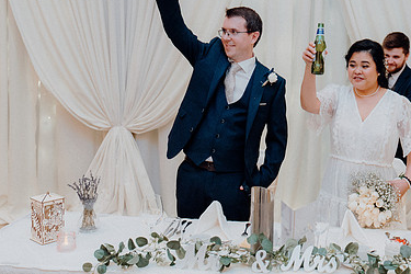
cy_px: 90
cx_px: 308
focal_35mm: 51
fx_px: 582
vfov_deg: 26.3
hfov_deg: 37.9
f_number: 3.5
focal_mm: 33
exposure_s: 1/160
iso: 2000
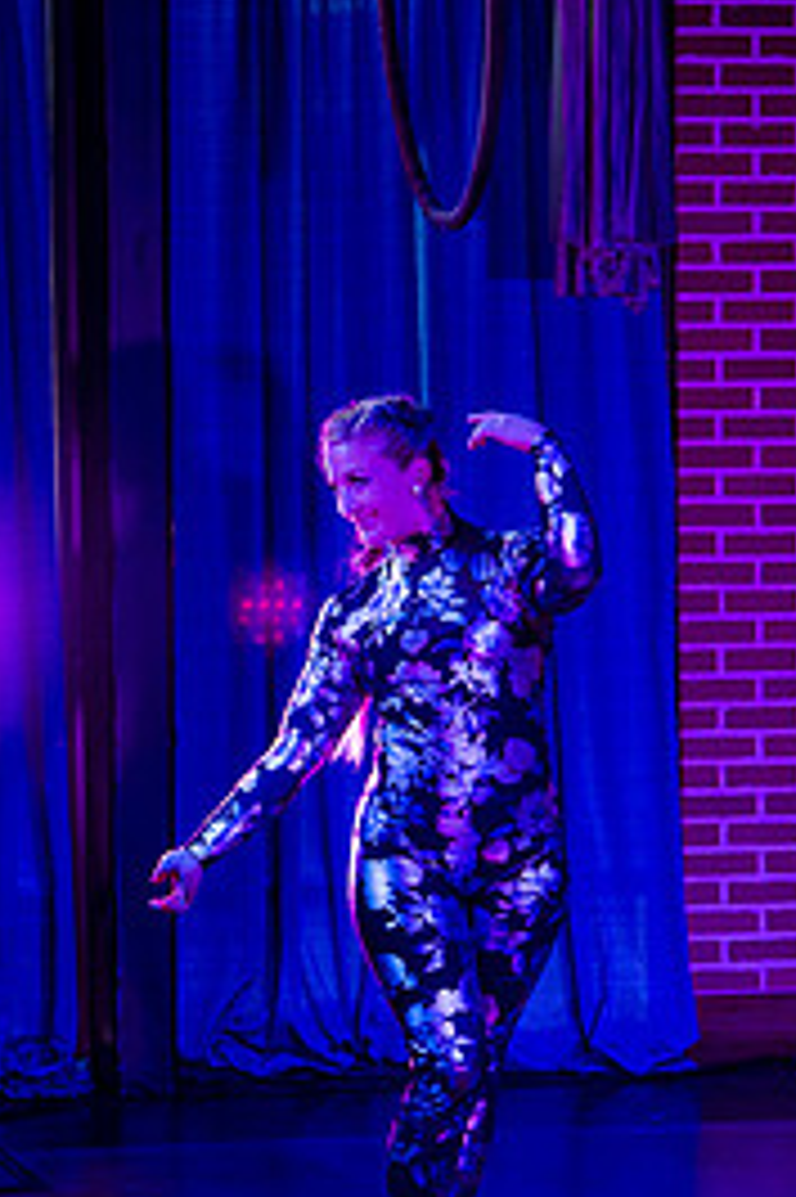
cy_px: 598
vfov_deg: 14.5
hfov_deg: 9.6
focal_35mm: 142
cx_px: 72
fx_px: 4715
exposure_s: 1/320
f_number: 4
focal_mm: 52
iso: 2500
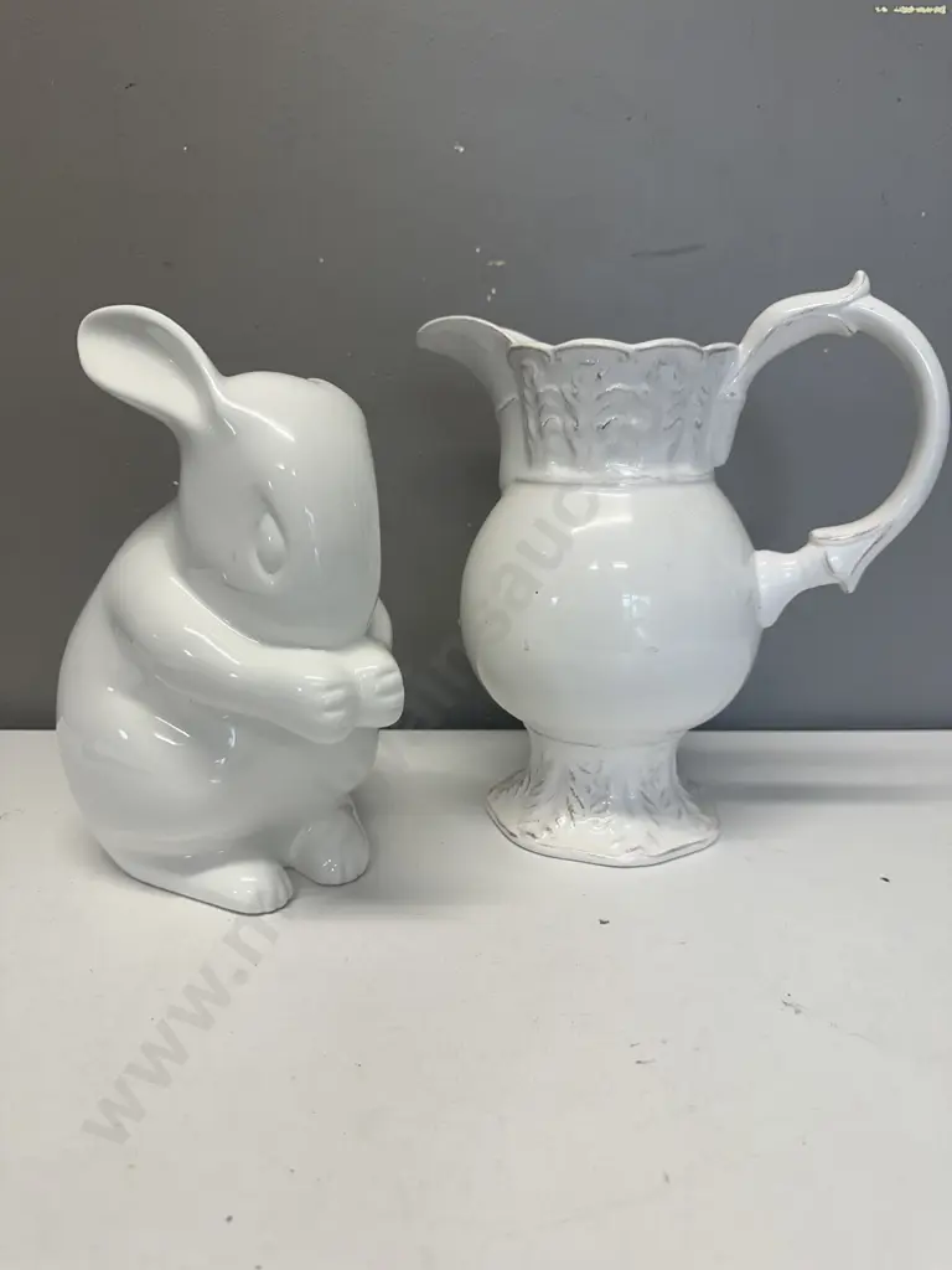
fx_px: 880
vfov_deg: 71.6
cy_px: 635
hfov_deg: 56.8
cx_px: 476
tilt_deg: -13.6
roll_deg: -1.2
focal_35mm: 24
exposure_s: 1/100
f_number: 1.78
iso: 50
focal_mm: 6.86
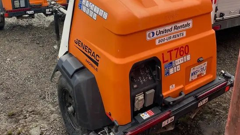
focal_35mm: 38
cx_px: 120
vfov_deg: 30.2
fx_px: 242
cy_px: 20
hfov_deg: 52.8
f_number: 1.8
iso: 32
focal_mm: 4.25
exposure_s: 1/706
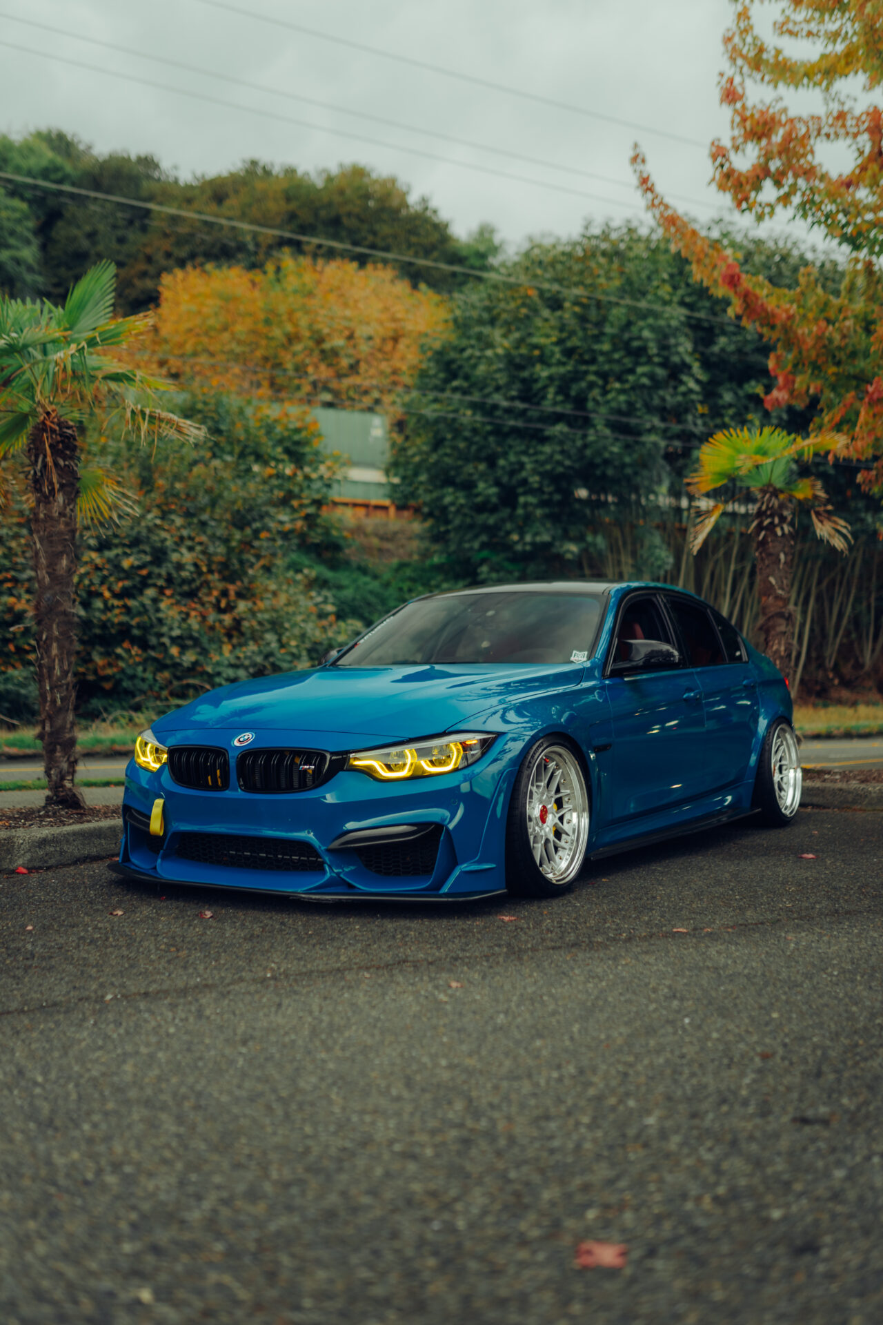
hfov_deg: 37.9
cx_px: 442
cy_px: 662
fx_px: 1288
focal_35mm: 35
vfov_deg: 54.4
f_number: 1.4
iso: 50
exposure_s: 1/80
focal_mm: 35
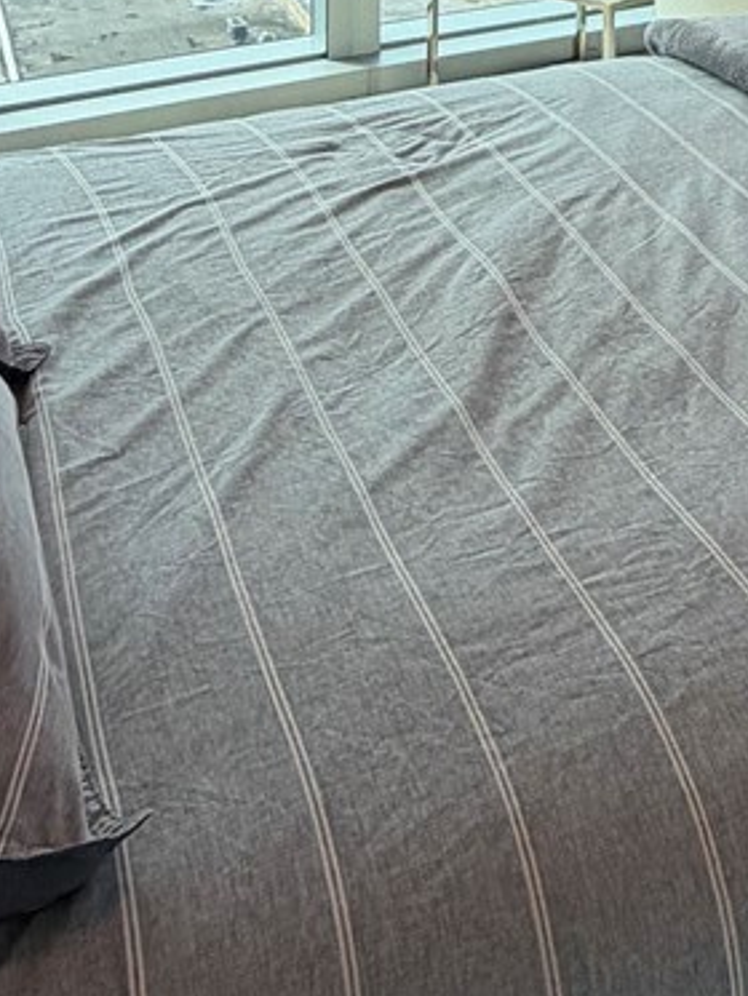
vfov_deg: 26.6
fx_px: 1728
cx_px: 833
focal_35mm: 60
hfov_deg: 22.9
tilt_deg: -5.0
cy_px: -339
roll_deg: -2.0
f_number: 2.2
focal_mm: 2.22
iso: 50
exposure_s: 1/125
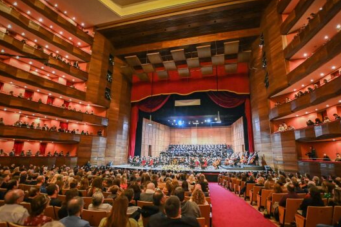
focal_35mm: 17
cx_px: 179
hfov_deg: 93.2
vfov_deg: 70.4
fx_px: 161
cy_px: 119
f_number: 4
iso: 12800
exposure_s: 1/200
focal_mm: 10
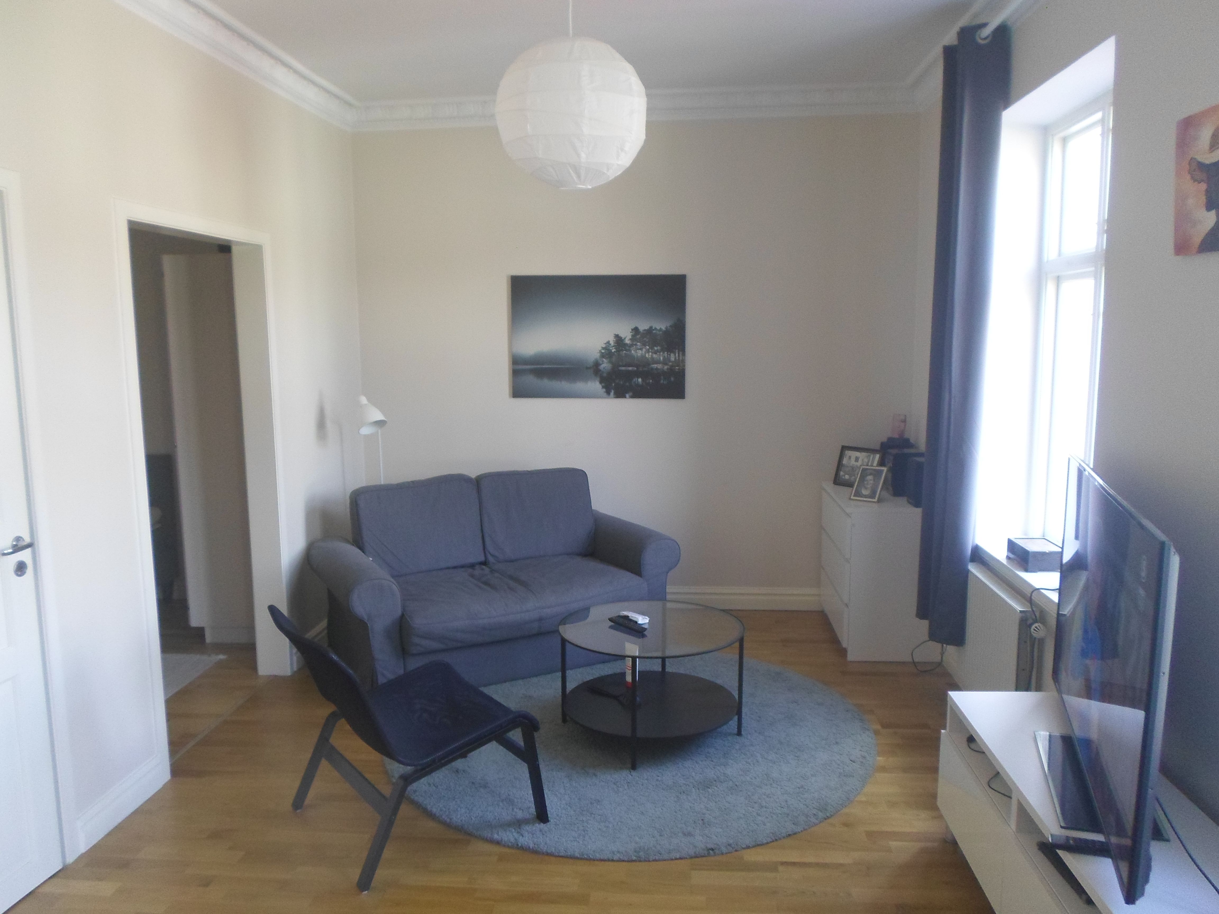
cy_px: 457
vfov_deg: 54.9
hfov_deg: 69.4
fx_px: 880
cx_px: 610
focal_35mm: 25
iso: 120
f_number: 2.5
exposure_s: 1/30
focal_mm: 4.5
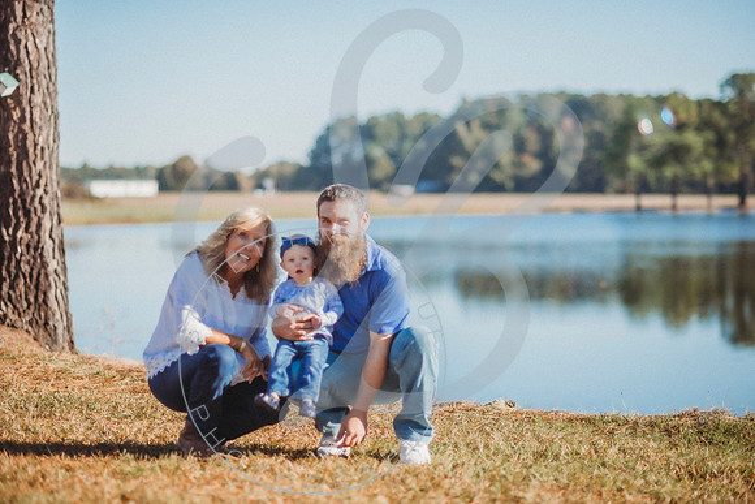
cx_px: 384
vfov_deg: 15.6
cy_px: 252
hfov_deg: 23.2
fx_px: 1839
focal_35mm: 88
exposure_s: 1/2000
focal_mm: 85
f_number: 2.8
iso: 100
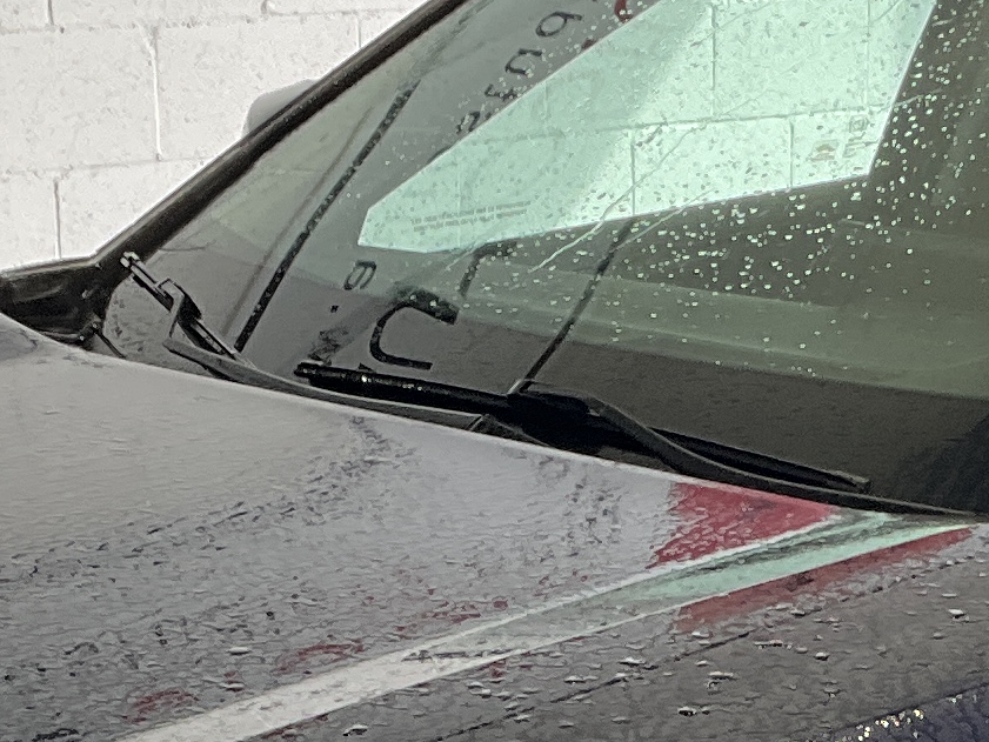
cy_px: 1002
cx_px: 800
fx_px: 3972
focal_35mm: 139
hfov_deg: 14.1
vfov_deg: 10.4
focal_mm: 3
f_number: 1.8
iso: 25
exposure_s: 1/122
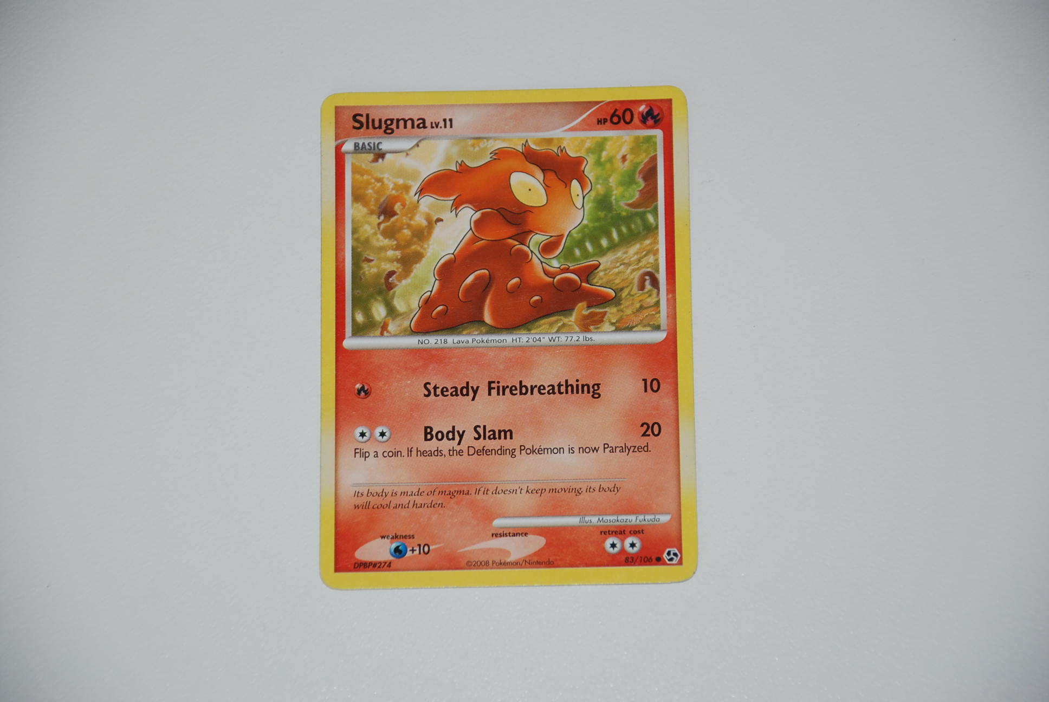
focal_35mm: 158
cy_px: 351
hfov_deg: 13.0
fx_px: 4595
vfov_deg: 8.7
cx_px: 524
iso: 200
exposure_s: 1/60
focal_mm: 105
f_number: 5.6
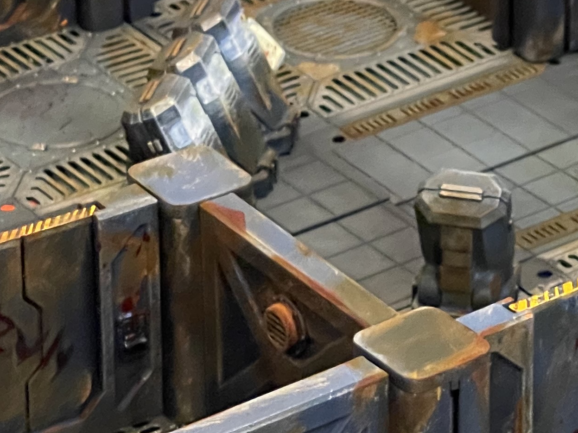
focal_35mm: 207
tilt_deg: -30.6
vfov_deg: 7.2
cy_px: 282
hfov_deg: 9.5
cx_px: 479
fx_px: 3456
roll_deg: -0.9
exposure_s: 1/30
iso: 1250
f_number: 2.2
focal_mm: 7.5
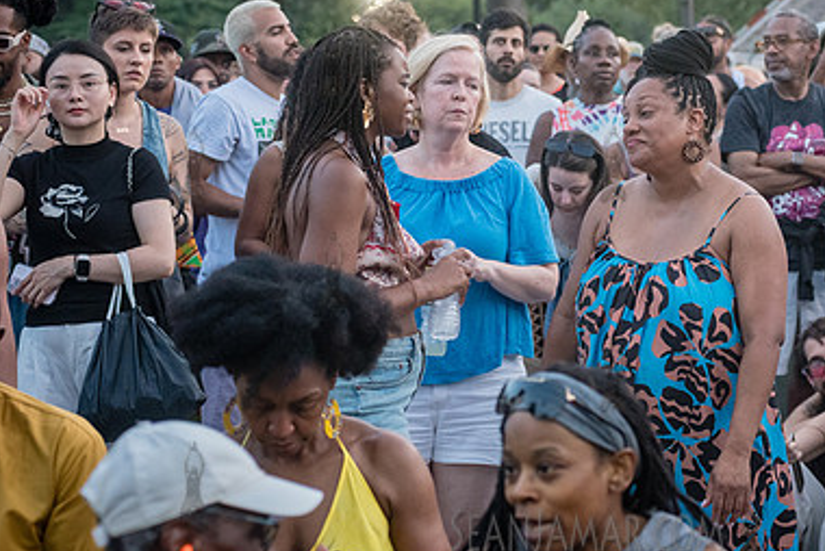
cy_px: 164
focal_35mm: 122
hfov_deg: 16.7
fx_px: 2798
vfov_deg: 11.2
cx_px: 612
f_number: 4.5
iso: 4000
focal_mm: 80
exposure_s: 1/320
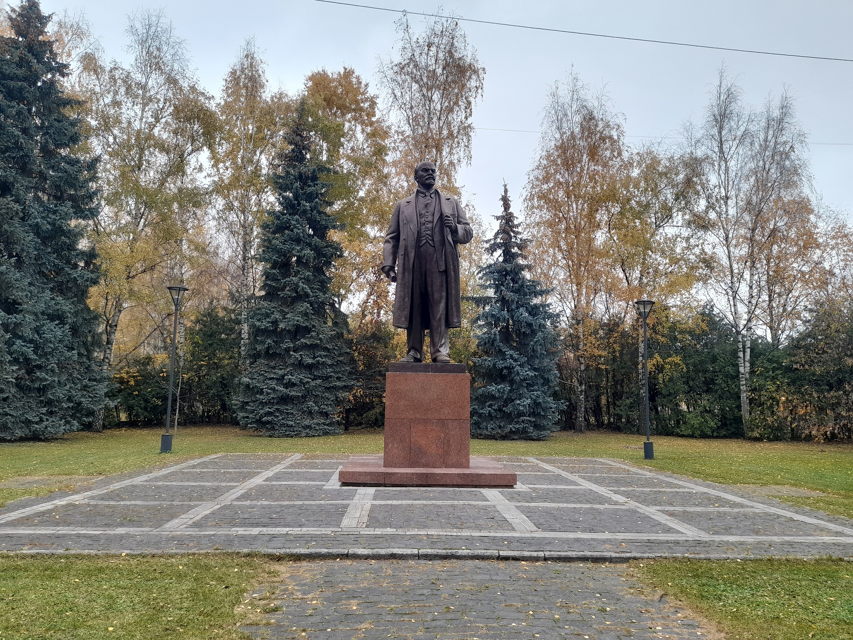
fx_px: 616
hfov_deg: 69.4
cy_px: 320
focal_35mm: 25
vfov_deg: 54.9
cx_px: 426
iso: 32
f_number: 2
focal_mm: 4.6
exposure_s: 1/100
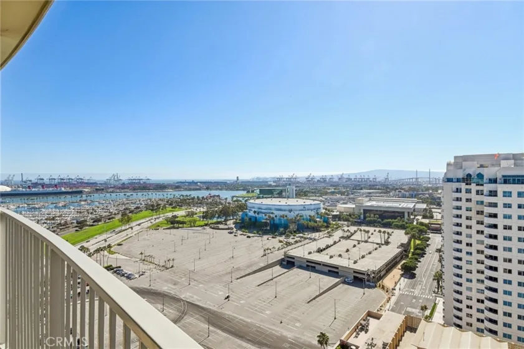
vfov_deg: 64.5
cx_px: 262
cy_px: 174
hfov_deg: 86.9
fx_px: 276
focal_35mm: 19
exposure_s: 1/80
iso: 250
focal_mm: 19
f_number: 22
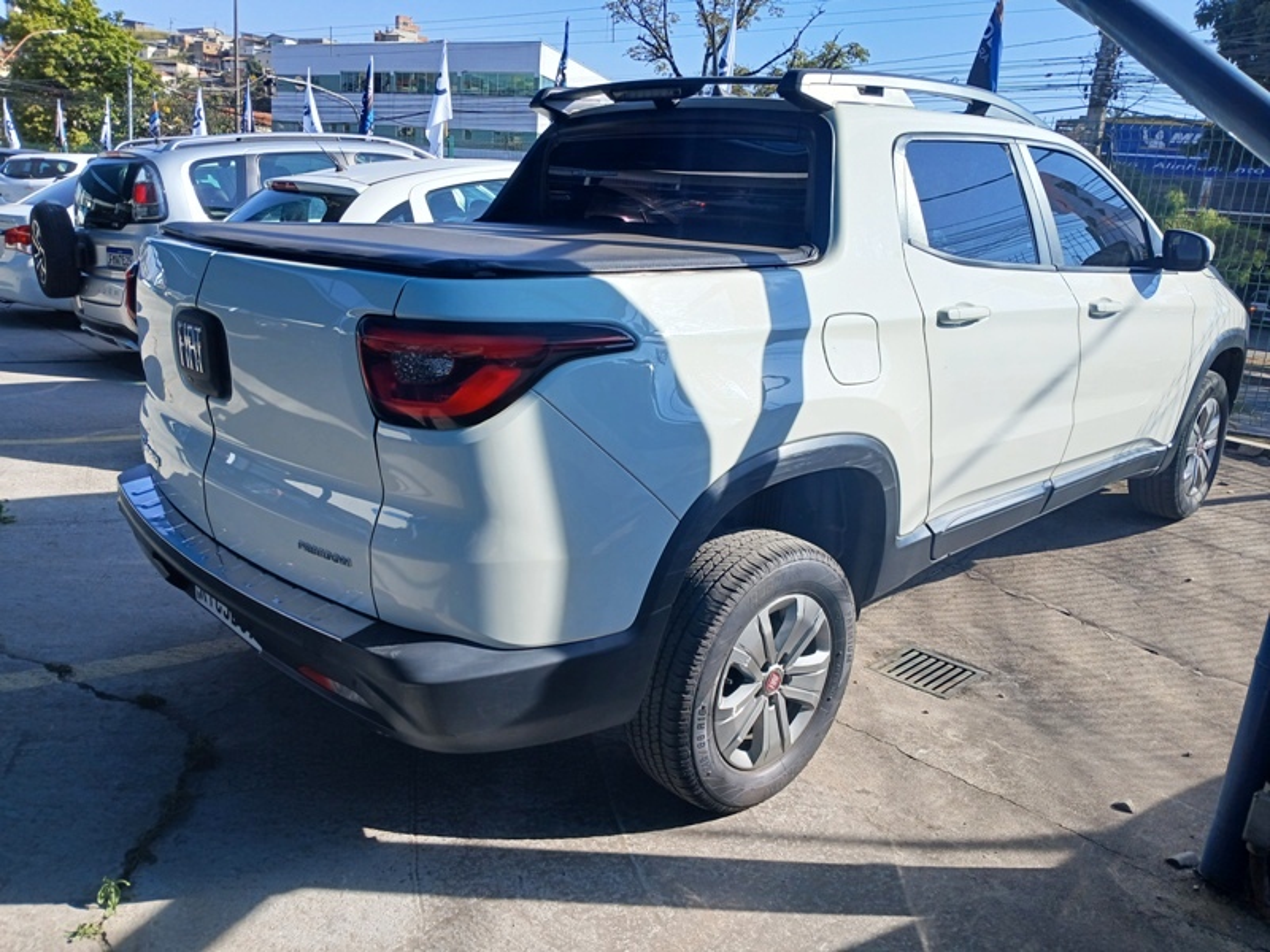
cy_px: 476
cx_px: 635
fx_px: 954
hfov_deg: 67.3
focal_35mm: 26
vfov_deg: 53.1
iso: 20
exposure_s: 1/395
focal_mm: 3.98
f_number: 1.8
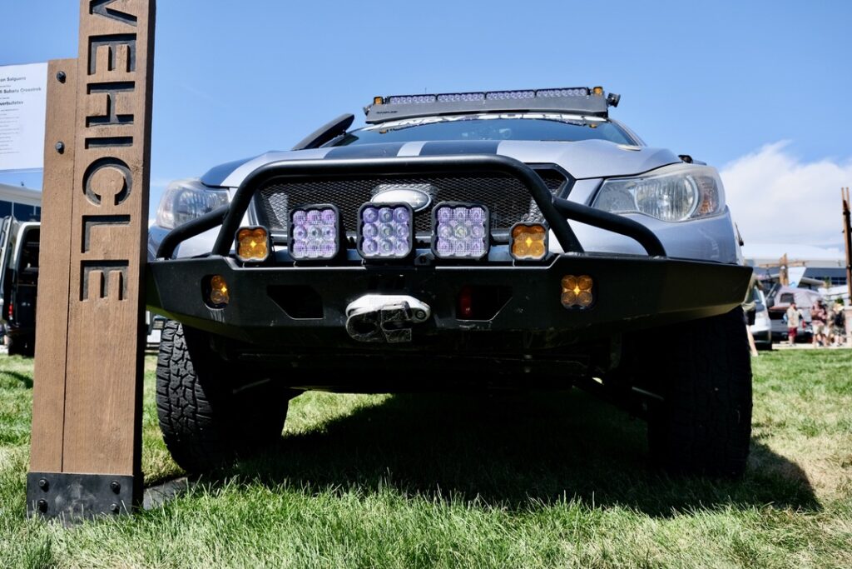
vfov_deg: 43.6
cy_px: 284
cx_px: 426
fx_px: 710
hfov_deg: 61.9
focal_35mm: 30
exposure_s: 1/850
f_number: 5.6
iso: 320
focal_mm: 20.2
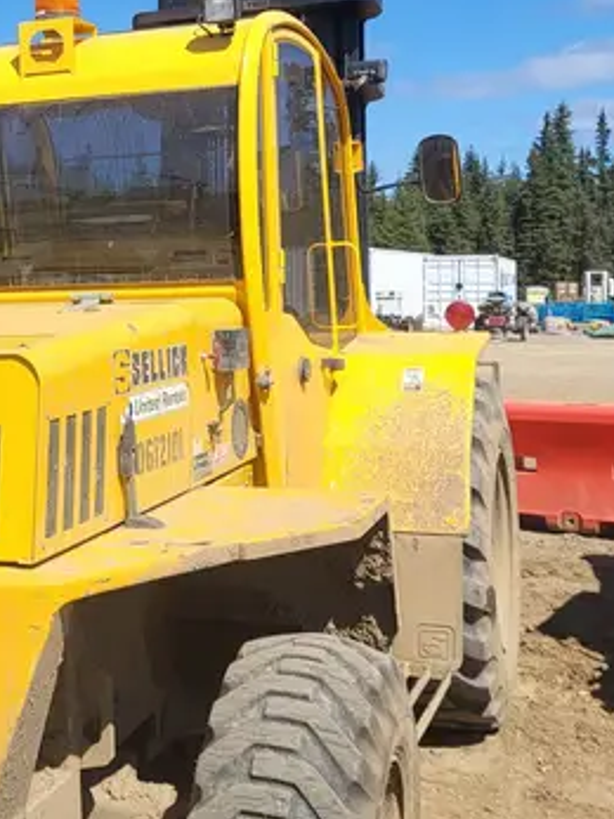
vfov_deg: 34.7
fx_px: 1302
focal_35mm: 55
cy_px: 289
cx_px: 52
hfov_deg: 25.6
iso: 40
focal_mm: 5.4
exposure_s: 1/2730
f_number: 1.8
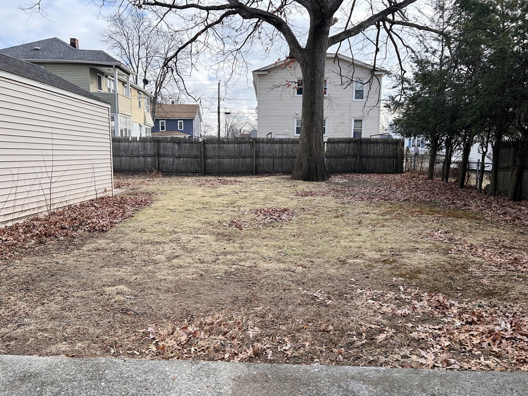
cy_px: 198
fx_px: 397
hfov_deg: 67.3
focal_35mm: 26
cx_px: 264
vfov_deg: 53.1
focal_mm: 5.7
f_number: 1.5
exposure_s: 1/974
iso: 50
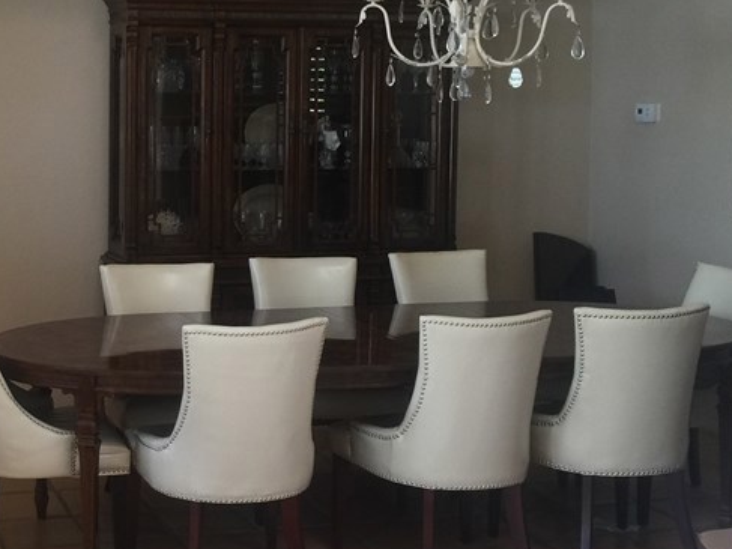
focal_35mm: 61
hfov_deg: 30.4
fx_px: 1290
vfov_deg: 23.9
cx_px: 78
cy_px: 187
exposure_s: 1/30
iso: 40
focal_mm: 4.15
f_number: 2.2
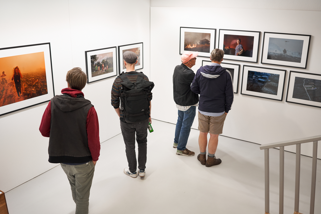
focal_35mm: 35
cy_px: 107
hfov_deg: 54.4
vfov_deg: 37.9
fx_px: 312
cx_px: 160
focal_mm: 35
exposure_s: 1/320
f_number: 2.8
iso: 500
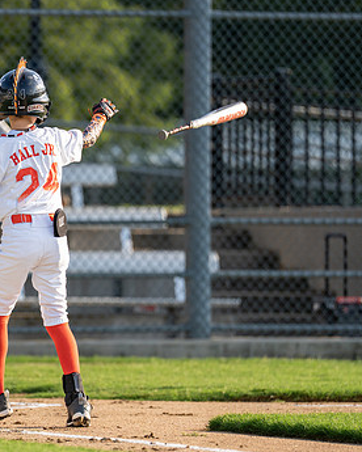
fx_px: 5558
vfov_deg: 4.7
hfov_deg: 3.7
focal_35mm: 415
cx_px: -30
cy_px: 238
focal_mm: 200
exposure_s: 1/3200
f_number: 2.8
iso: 400
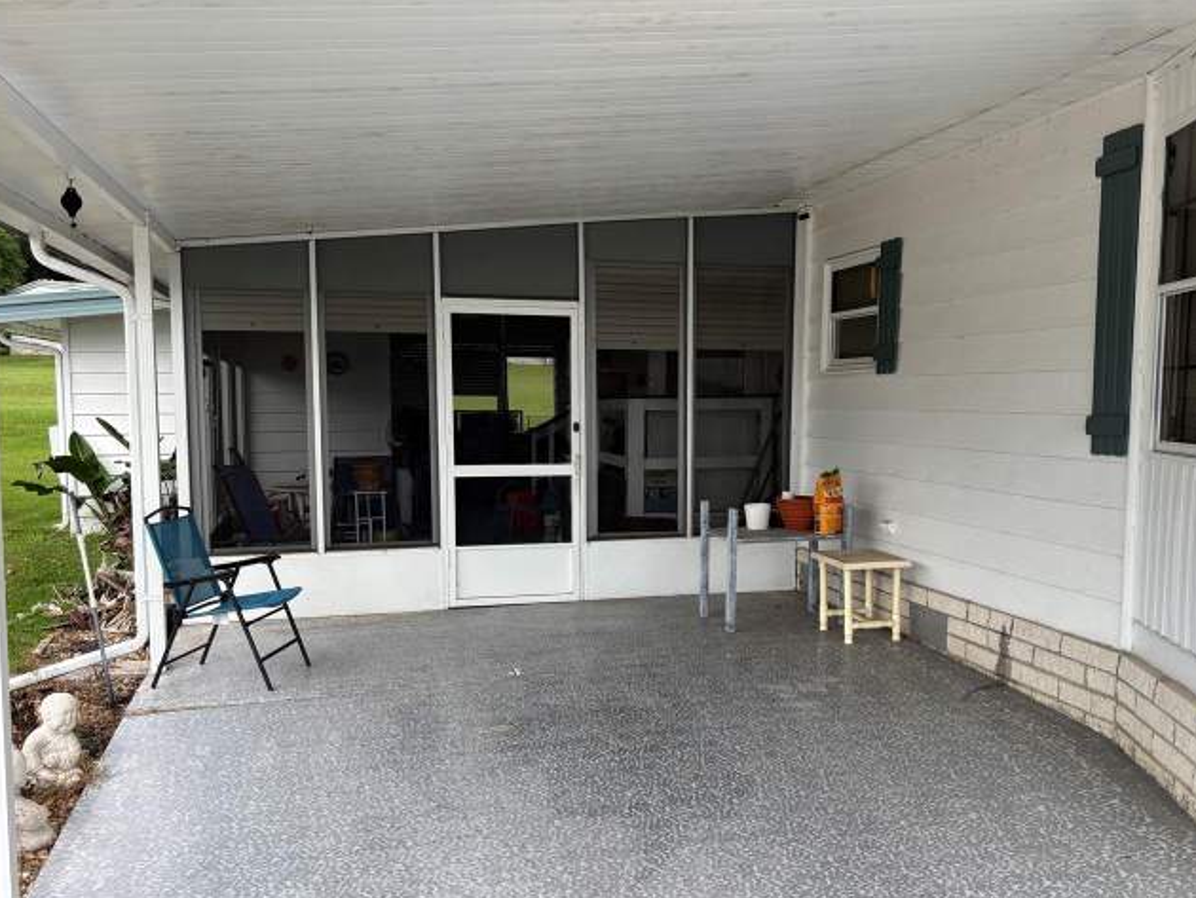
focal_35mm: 33
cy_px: 503
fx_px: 1141
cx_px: 645
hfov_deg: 55.3
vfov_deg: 42.9
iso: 50
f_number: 1.6
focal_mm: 5.96
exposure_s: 1/517
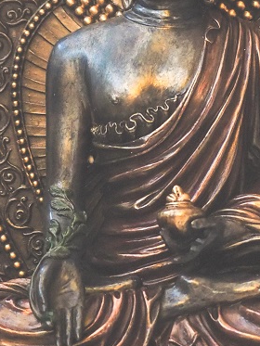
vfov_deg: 9.9
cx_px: 170
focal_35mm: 200
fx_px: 2002
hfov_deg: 7.4
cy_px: 145
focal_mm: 40
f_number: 5
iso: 3200
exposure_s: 1/125
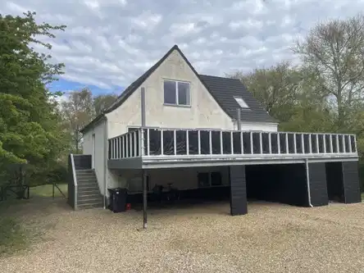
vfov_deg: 53.1
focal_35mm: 26
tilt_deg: +5.0
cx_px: 182
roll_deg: +2.0
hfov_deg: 67.3
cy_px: 136
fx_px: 273
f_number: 1.6
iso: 32
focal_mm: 4.2
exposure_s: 1/3509
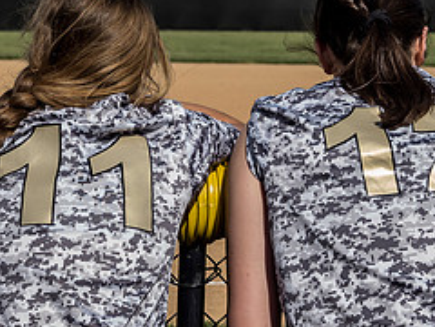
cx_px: 91
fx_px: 2677
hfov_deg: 9.3
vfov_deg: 7.0
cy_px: 68
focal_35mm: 213
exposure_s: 1/1250
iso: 160
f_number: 5.6
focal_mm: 44
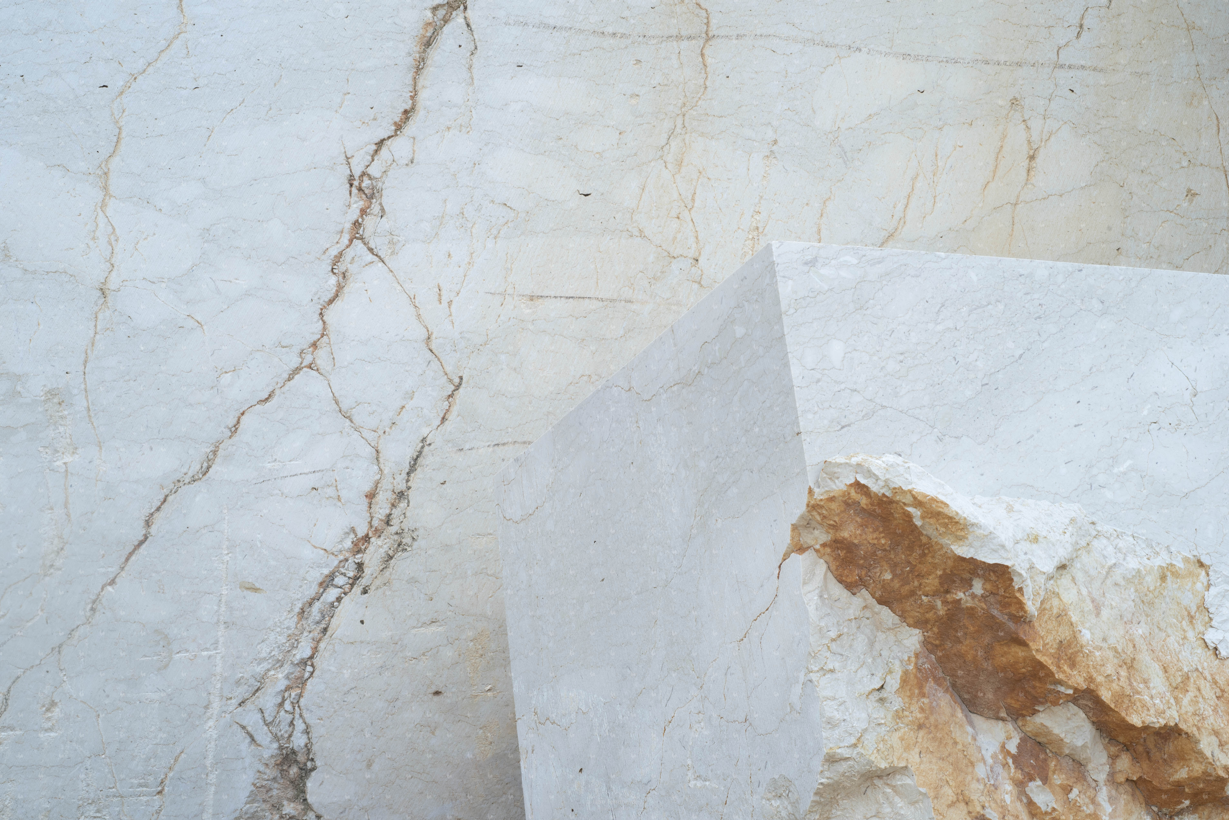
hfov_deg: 39.6
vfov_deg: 27.0
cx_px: 614
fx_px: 1708
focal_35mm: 50
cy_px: 410
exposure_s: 1/25
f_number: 18
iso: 100
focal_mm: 50
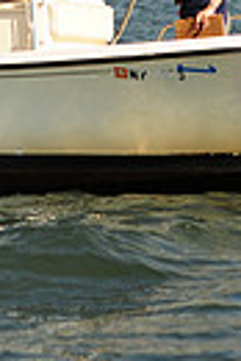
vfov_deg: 6.6
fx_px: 3114
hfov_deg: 4.4
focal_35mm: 311
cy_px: -72
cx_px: 83
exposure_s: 1/1250
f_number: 3.2
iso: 320
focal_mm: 70
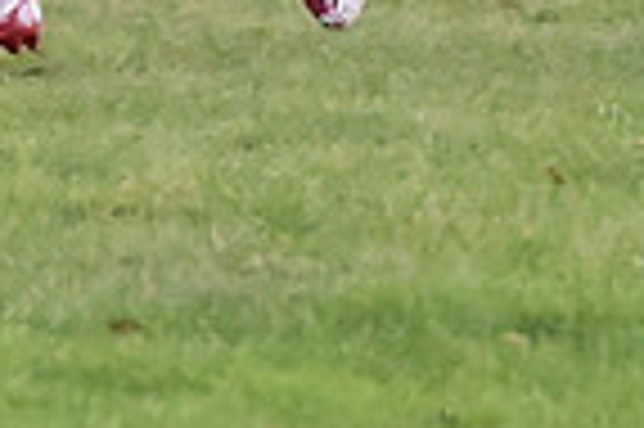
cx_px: 59
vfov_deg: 1.7
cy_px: -426
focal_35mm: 792
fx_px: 14152
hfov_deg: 2.6
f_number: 4
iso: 6400
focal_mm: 130
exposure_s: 1/640
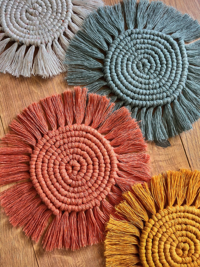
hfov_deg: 53.1
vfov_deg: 67.3
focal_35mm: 26
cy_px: 134
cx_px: 100
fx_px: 200
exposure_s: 1/75
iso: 125
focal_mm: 5.1
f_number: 1.6
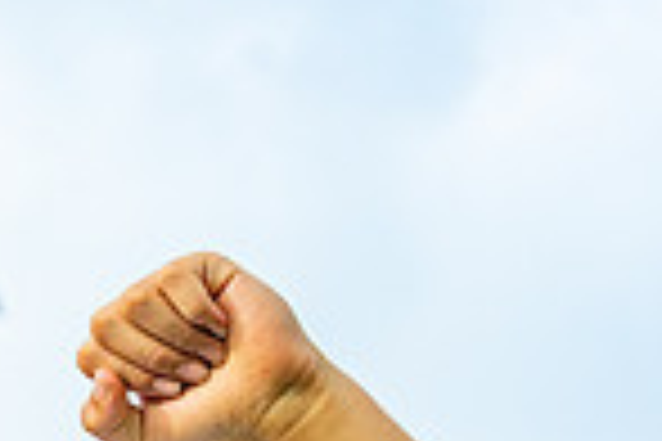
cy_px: 853
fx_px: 6178
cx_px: -621
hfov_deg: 6.0
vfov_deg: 4.0
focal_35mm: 336
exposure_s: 1/800
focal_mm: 85
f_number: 6.3
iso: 200
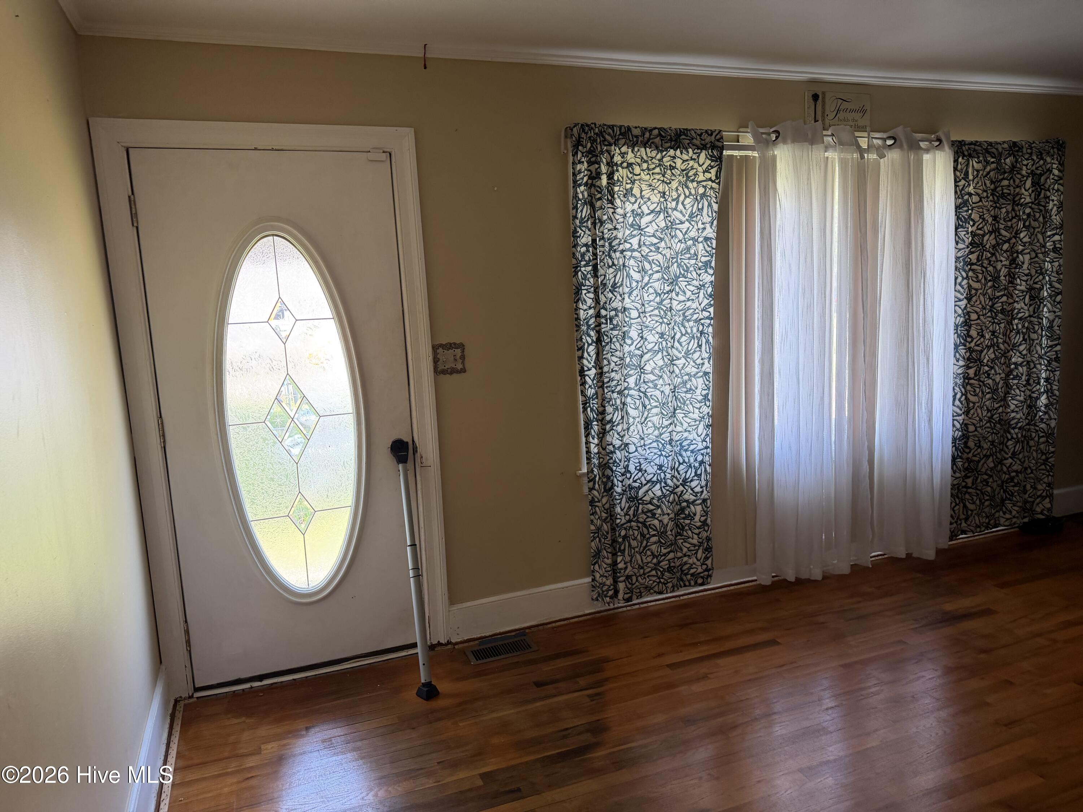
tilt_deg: -8.0
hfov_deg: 71.6
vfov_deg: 56.8
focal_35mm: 24
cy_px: 406
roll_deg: +2.7
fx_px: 751
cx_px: 542
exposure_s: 1/121
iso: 200
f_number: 1.78
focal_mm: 6.76
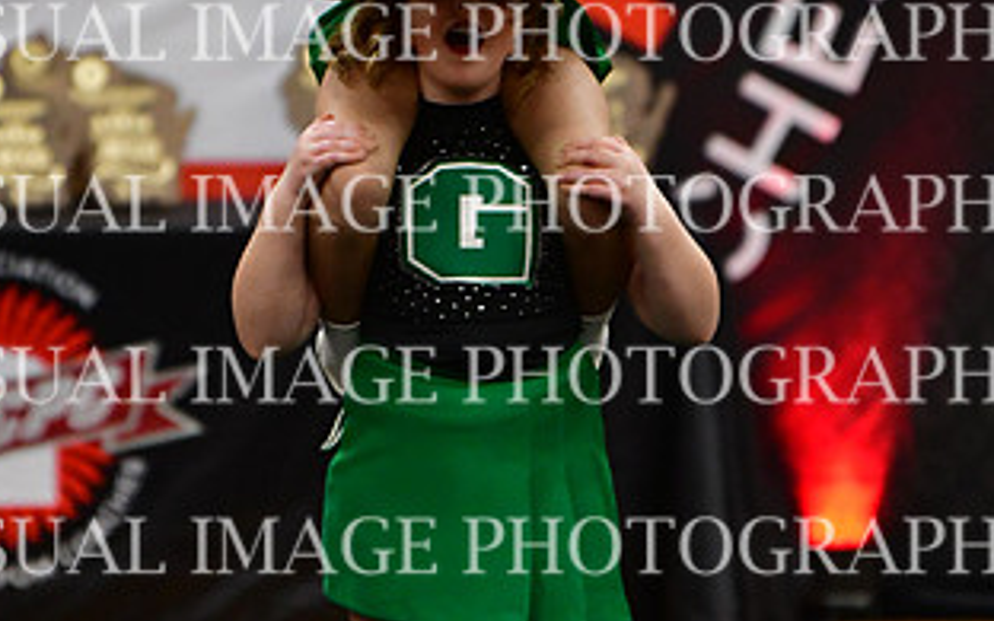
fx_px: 15387
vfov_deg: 2.3
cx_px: 441
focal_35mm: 568
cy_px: 118
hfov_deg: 3.7
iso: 4000
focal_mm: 200
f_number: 2.8
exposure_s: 1/800
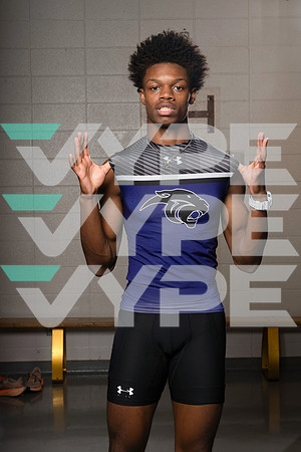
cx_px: 150
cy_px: 226
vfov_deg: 28.8
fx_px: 878
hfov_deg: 19.5
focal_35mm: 70
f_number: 11
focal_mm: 70
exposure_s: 1/250
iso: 125
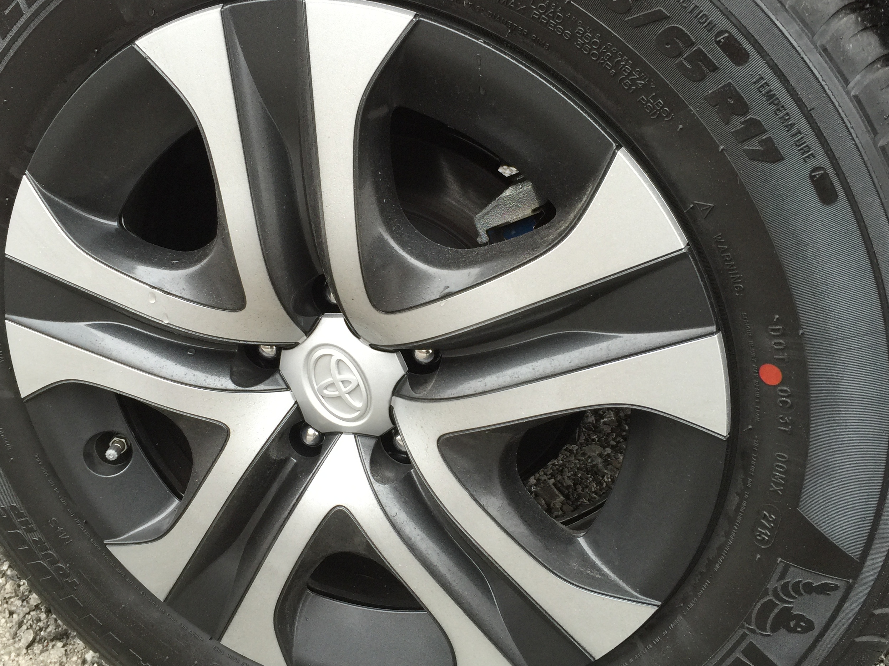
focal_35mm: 38
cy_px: 348
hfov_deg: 48.9
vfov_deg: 37.7
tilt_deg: -29.8
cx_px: 405
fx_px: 976
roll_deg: -2.7
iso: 32
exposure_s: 1/40
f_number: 2.2
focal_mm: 4.15
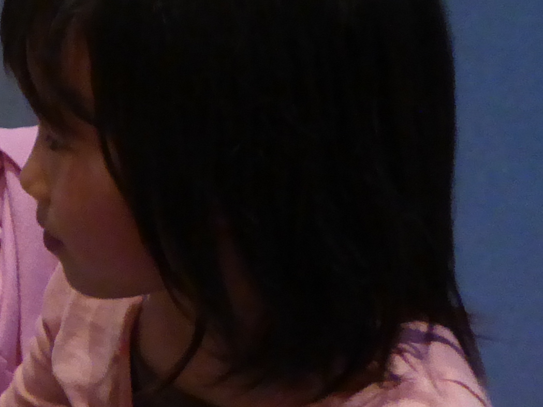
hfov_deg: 14.5
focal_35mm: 112
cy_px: 123
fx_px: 1757
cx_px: -550
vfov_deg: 13.2
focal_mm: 4.3
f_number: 3.3
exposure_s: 1/8
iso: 400
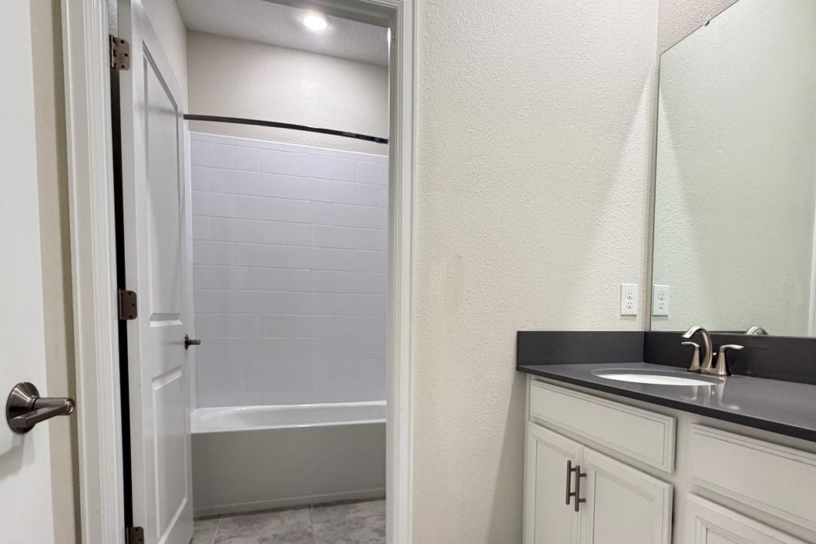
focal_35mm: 22
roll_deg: +0.1
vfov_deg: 56.3
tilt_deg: -3.7
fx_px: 499
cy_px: 351
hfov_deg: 78.1
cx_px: 468
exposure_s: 1/60
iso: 320
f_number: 2.2
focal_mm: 2.22
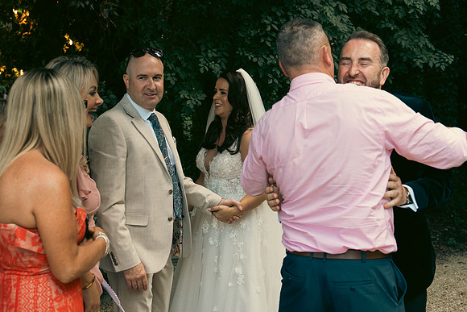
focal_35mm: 55
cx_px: 234
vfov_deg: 24.6
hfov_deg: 36.2
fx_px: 714
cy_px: 156
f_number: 3.5
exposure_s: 1/200
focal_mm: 37
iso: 250
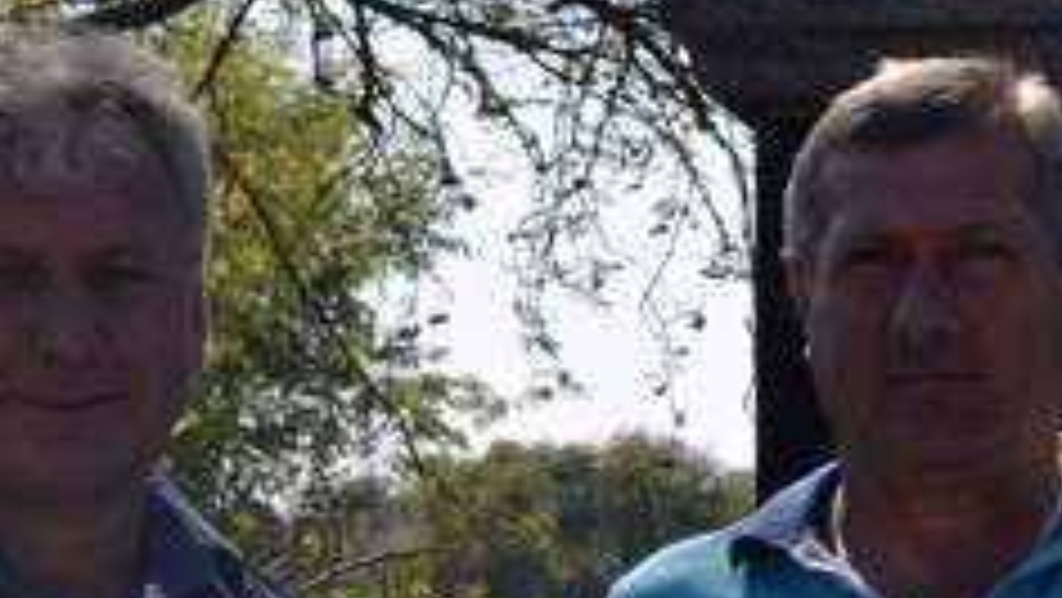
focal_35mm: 149
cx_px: 1130
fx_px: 4198
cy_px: 546
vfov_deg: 8.1
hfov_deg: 14.1
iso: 100
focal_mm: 32
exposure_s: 1/250
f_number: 8
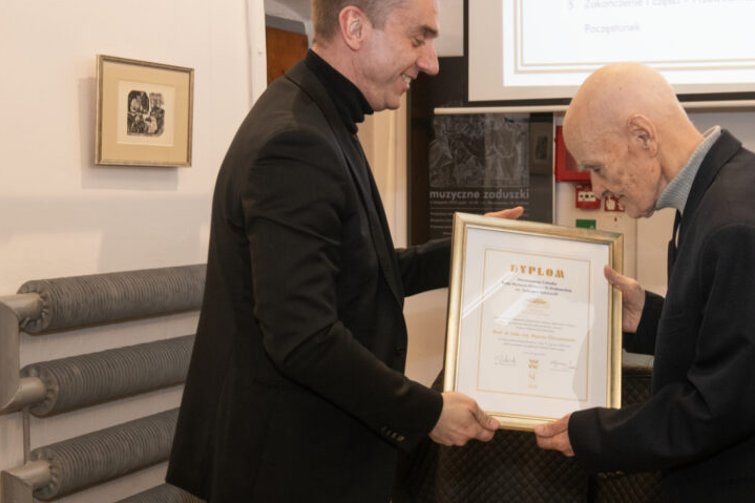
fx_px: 1195
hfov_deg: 34.6
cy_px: 256
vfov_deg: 23.8
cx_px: 519
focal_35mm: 57
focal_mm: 40
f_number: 5.6
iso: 1600
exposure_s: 1/80
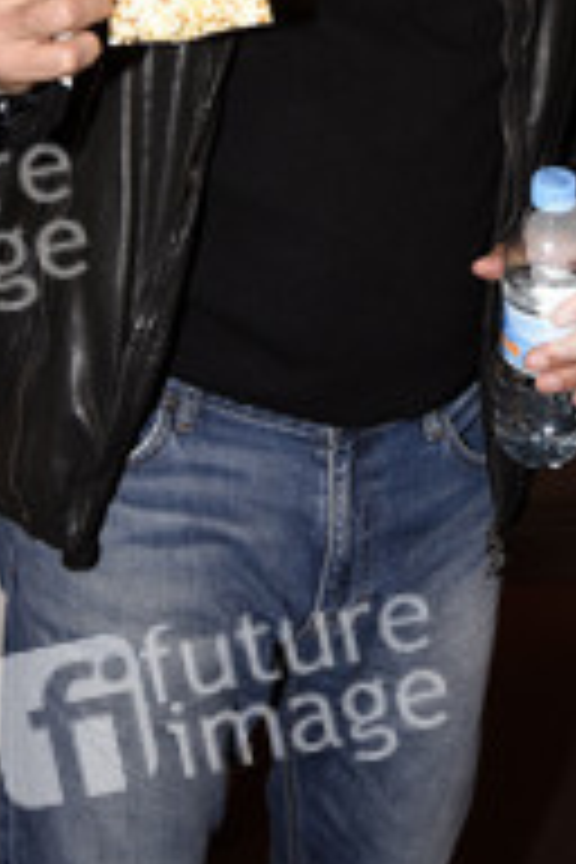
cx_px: 346
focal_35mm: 73
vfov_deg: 26.4
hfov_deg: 18.7
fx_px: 1752
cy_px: 27
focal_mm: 35
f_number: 6.3
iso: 2000
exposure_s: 1/80
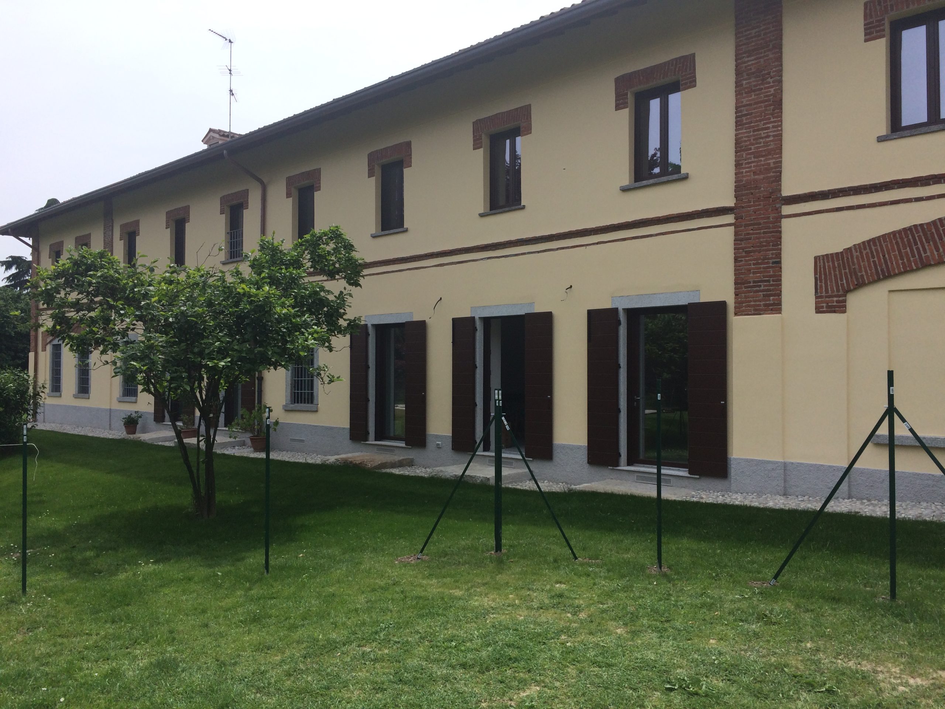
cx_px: 472
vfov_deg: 48.2
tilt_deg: -1.3
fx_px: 792
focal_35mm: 29
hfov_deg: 61.7
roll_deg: +0.1
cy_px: 354
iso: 32
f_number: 2.2
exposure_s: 1/2053
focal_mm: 4.15
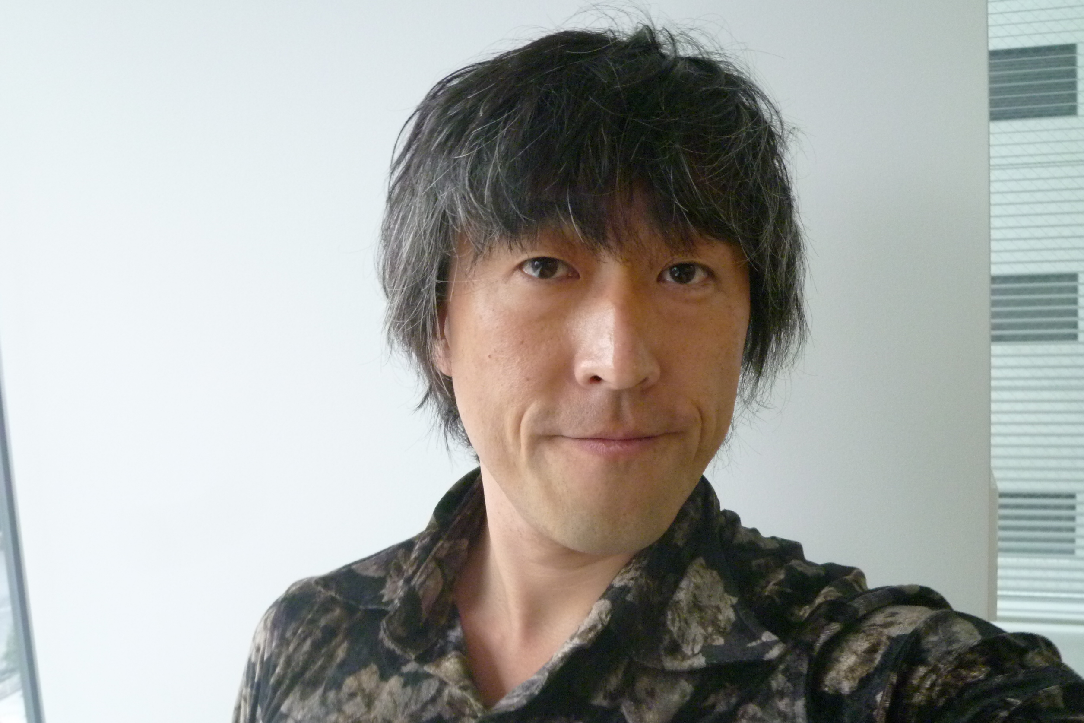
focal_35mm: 35
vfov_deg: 37.9
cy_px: 376
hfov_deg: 54.4
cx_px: 546
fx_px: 1054
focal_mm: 5.9
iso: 400
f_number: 3.2
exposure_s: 1/30
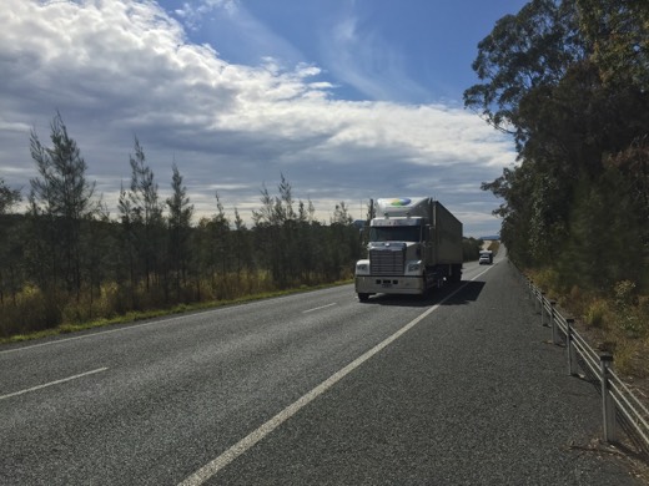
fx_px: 544
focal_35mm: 29
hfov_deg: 61.7
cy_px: 243
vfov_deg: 48.2
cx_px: 324
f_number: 2.2
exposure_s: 1/4950
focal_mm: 4.15
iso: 32
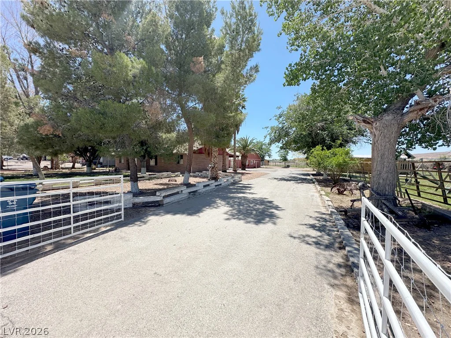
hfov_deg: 102.1
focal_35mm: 14
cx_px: 226
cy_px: 169
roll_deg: -0.5
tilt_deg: -2.8
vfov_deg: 85.7
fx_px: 182
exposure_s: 1/2132
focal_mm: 2.22
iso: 50
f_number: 2.2
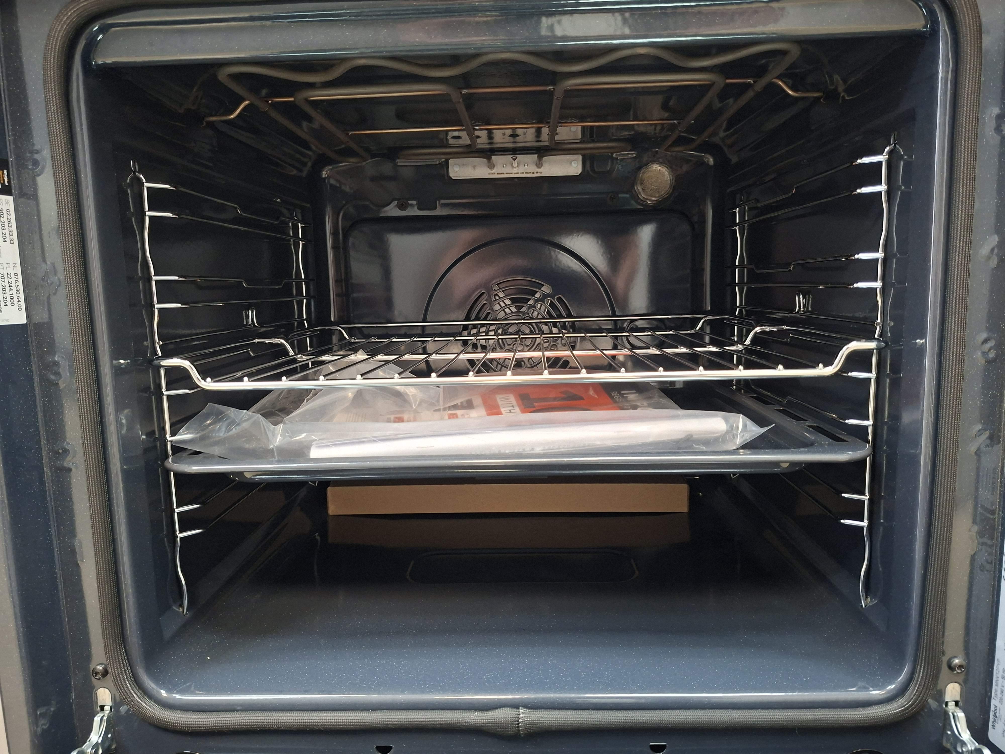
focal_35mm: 23
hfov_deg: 73.9
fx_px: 668
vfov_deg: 58.9
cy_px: 377
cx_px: 502
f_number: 1.8
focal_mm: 5.54
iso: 500
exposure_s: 1/25
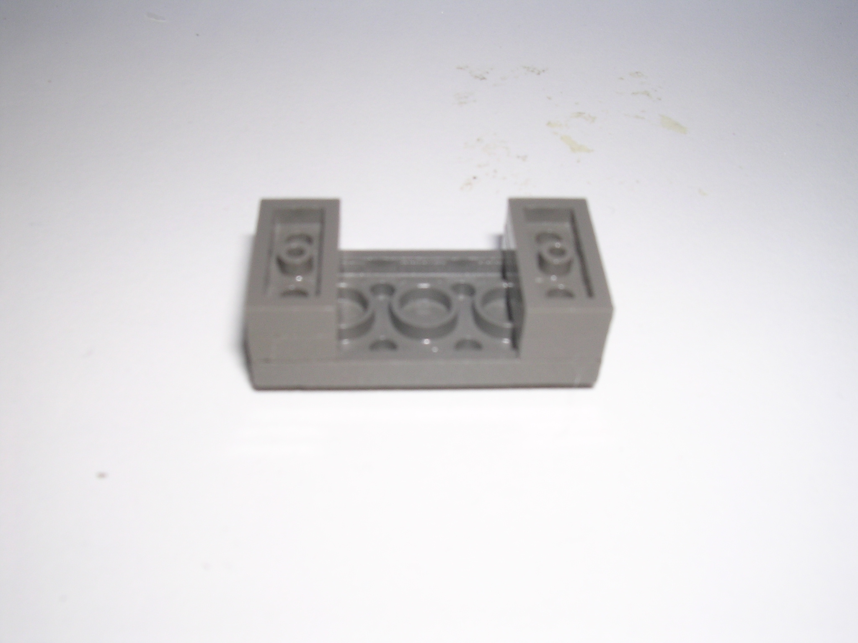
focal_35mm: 38
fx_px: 942
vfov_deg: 37.7
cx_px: 429
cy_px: 322
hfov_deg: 49.0
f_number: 5.6
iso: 100
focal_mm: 5.8
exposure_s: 1/60.1
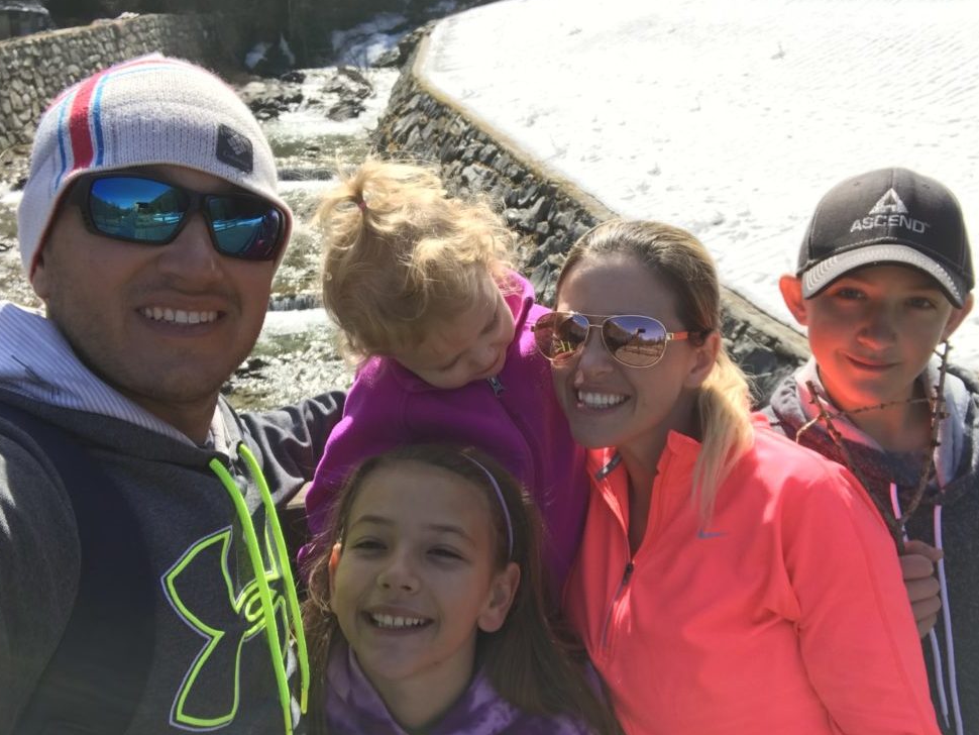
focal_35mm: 33
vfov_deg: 43.0
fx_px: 934
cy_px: 372
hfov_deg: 55.3
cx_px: 498
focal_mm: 2.87
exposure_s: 1/412
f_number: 2.2
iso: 25
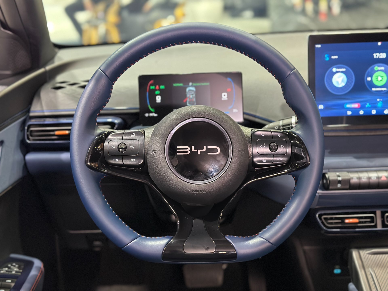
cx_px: 194
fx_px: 538
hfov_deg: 39.7
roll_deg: +1.9
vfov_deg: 30.3
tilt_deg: -18.7
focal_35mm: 48
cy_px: 146
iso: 640
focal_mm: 6.86
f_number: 1.78
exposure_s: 1/30
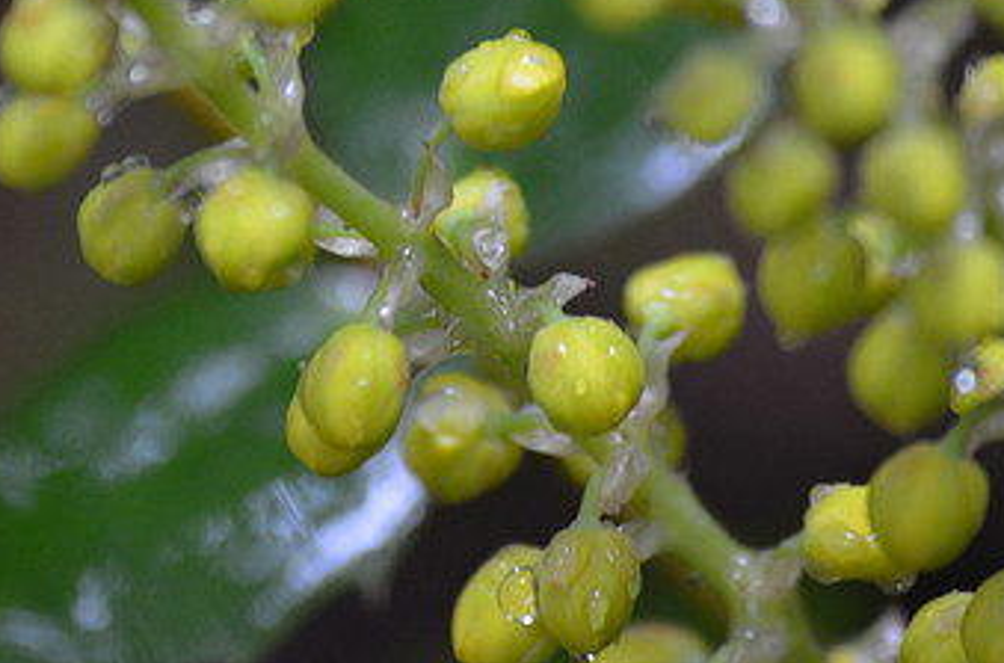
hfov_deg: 2.7
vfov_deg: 1.8
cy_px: 98
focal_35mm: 771
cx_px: 376
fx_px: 21442
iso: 1600
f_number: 5.6
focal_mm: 300
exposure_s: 1/50
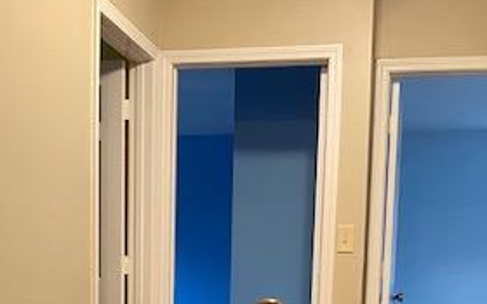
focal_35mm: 63
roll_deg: -1.0
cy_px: 391
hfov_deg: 32.4
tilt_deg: -9.5
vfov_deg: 19.1
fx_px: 836
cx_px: 212
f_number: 1.8
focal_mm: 4.25
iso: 250
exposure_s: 1/60
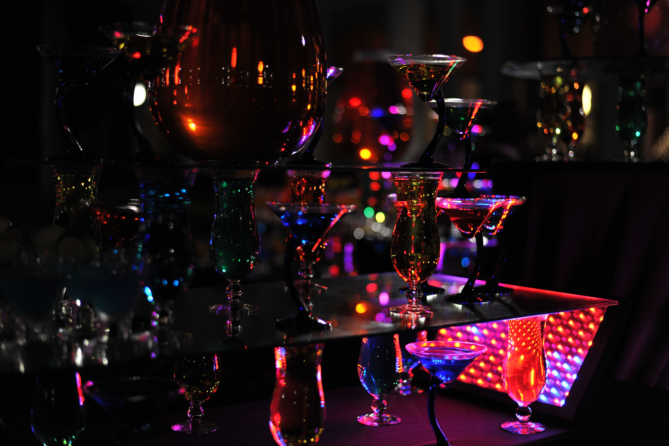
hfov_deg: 39.6
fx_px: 929
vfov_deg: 27.0
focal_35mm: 50
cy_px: 223
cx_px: 334
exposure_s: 1/80
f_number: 1.8
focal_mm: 50
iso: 200
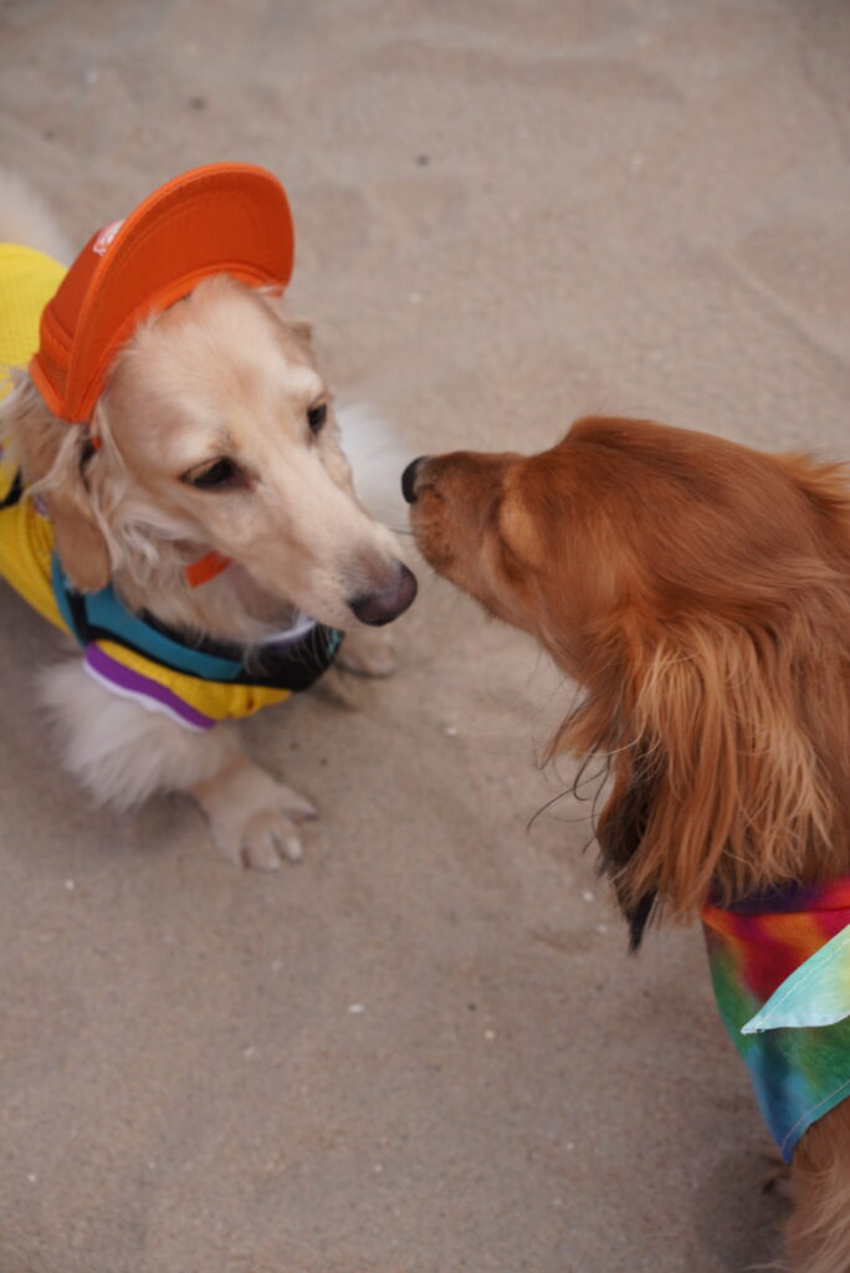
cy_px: 636
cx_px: 425
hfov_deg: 22.7
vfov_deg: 33.5
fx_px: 2117
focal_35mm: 60
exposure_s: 1/250
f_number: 5
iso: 100
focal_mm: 39.9
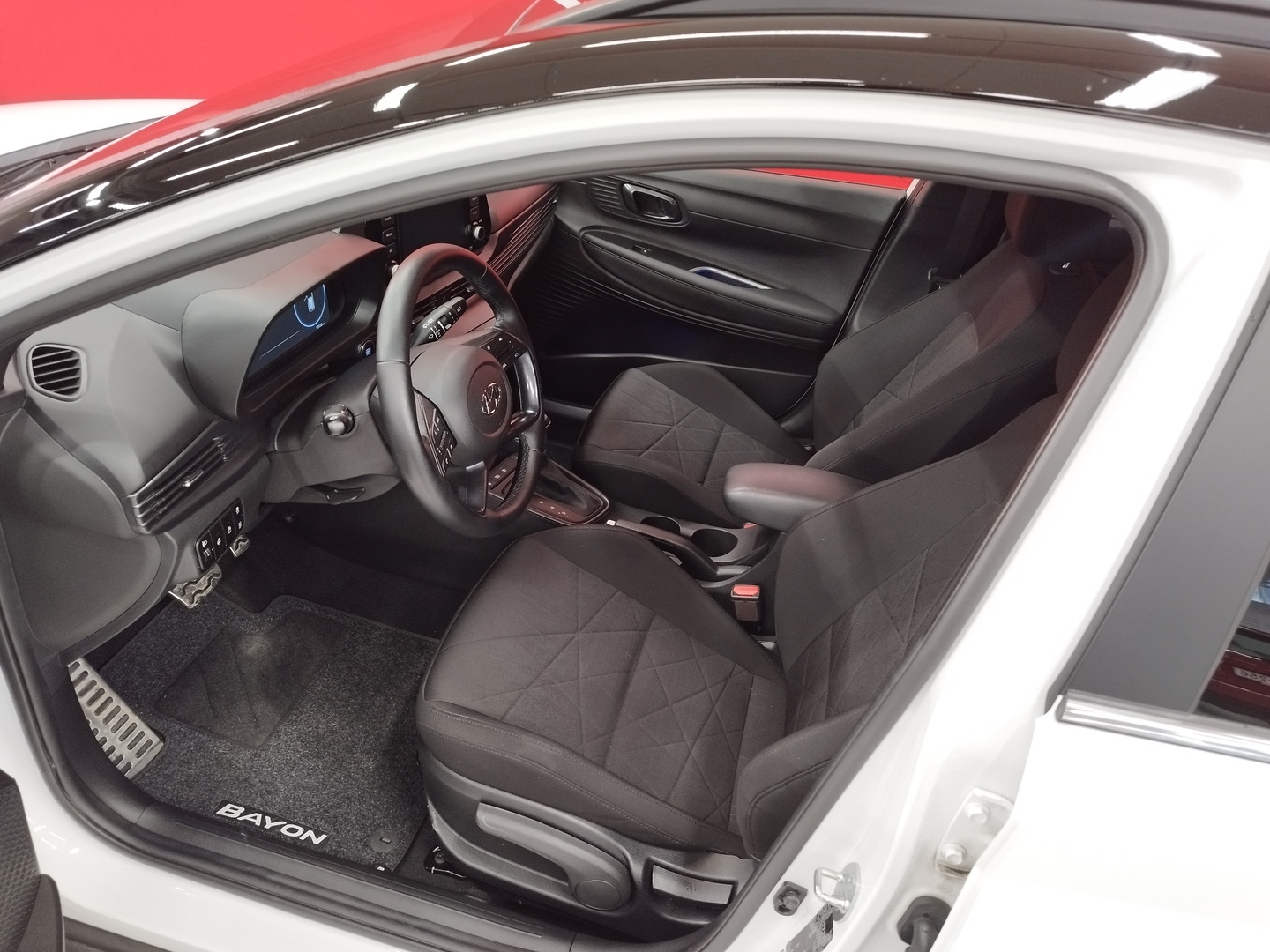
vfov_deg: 54.9
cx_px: 635
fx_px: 917
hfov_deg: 69.4
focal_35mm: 25
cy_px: 476
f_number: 1.89
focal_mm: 5.95
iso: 330
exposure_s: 1/33.3
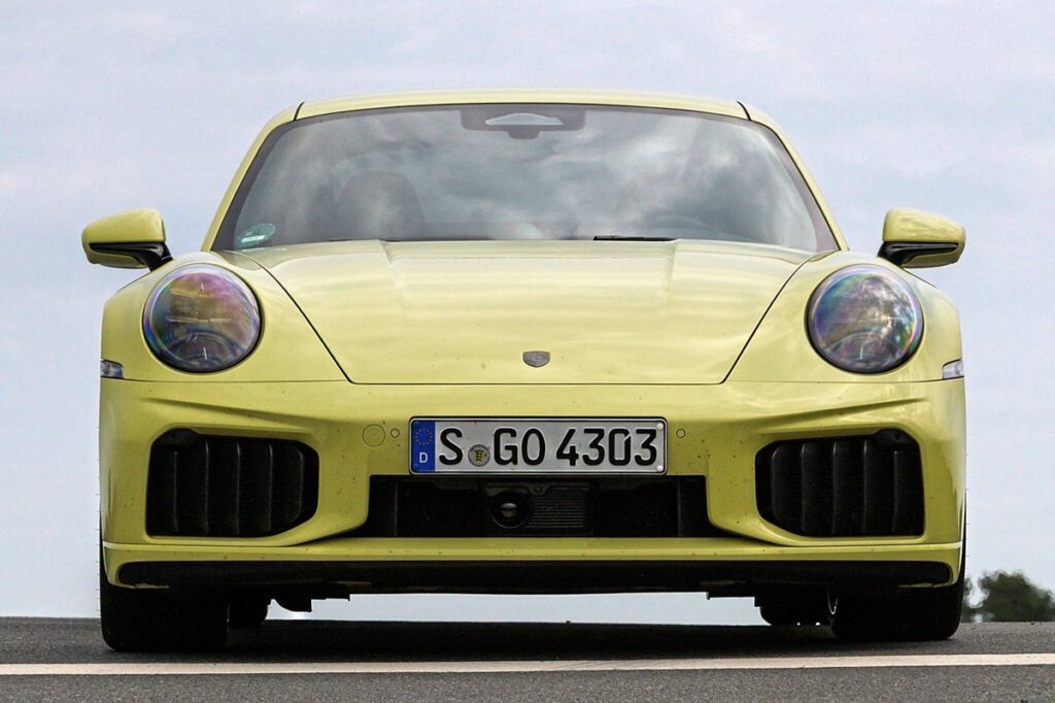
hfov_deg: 13.3
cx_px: 528
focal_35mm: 155
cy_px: 352
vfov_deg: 8.8
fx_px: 4541
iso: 640
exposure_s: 1/1600
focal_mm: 155
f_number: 10
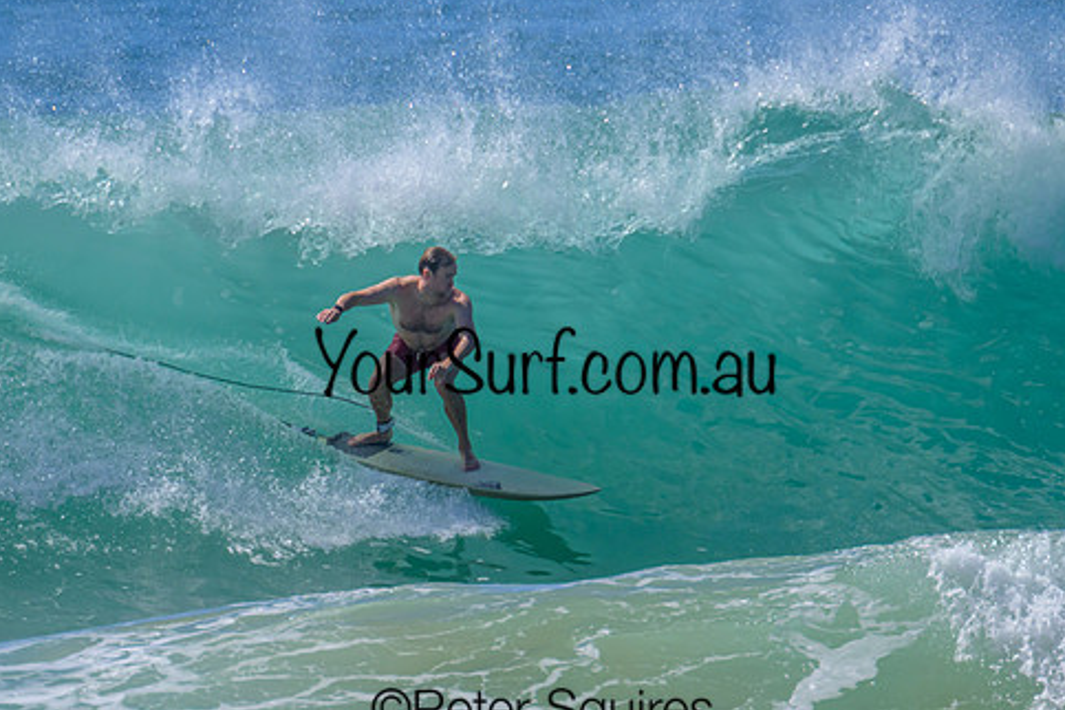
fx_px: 32450
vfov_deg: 1.3
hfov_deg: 1.9
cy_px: 282
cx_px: 499
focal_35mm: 1097
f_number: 11
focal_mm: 800
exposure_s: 1/2000
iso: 800
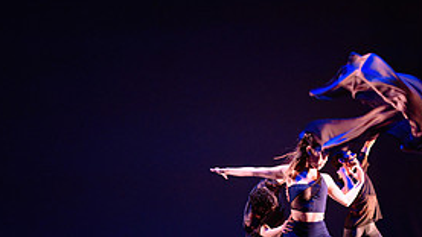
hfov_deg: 37.0
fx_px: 627
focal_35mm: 56
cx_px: 258
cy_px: 231
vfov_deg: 20.8
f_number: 1.4
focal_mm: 24
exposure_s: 1/320
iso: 1000
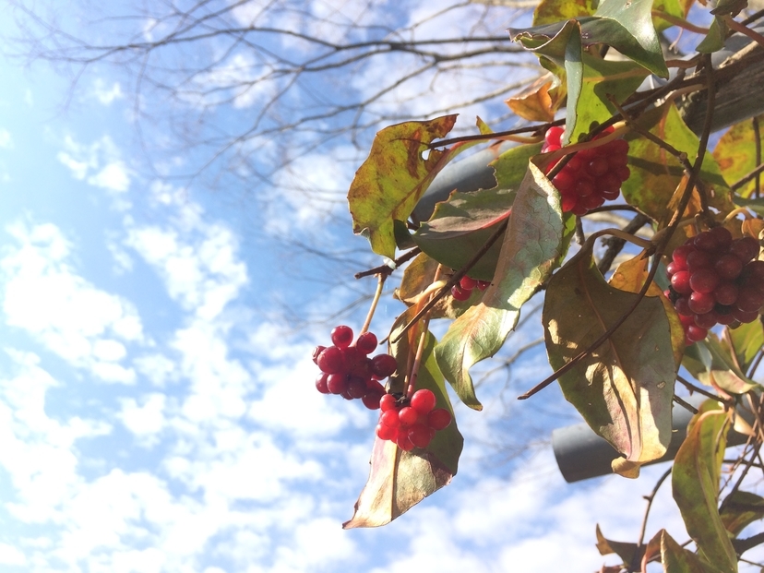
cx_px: 382
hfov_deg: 61.7
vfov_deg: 48.2
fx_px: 640
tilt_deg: +48.4
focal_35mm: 29
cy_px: 286
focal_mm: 4.15
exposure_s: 1/1172
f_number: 2.2
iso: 32
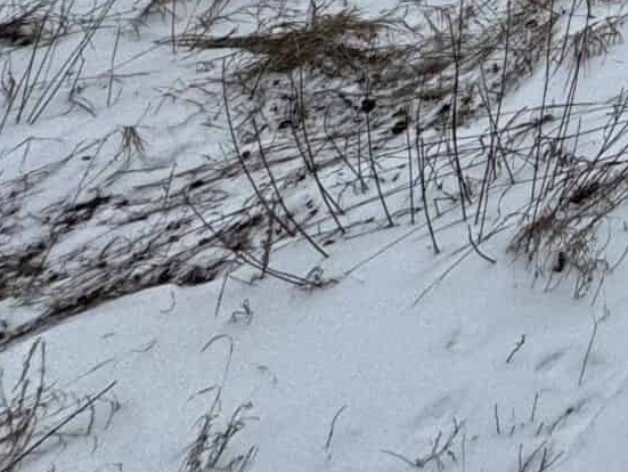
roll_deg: -0.9
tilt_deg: +5.5
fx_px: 1180
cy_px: -560
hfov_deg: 17.9
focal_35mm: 65
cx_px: 1318
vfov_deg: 15.8
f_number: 2.2
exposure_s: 1/1094
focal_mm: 2.22
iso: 40
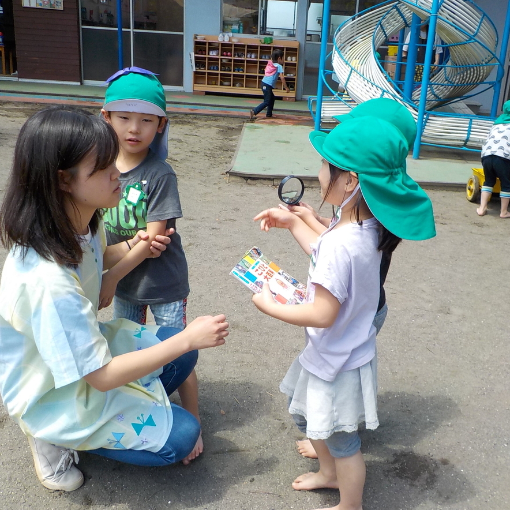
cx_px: 287
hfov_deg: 45.9
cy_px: 256
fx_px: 600
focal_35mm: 36
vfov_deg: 46.0
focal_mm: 4.1
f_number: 3.3
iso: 125
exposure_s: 1/320
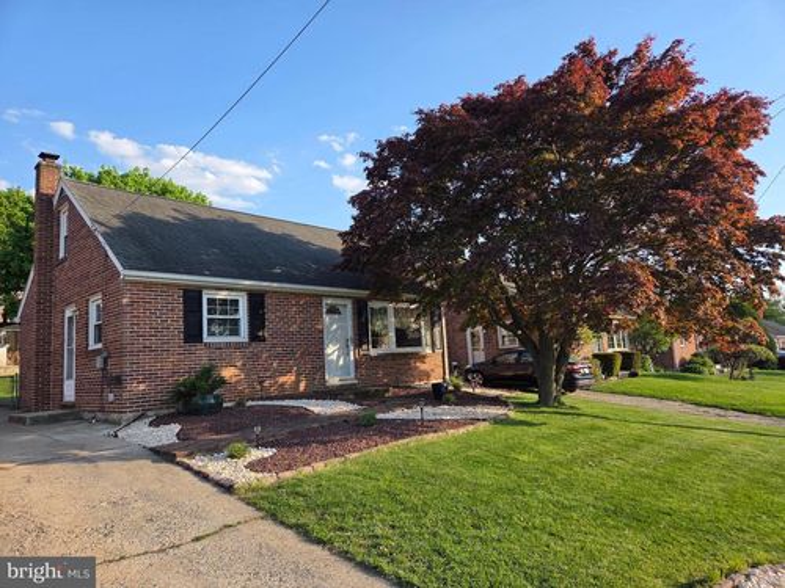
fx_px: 522
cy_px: 294
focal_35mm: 23
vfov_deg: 58.9
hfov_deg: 73.9
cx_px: 392
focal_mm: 5.4
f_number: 1.8
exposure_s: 1/1849
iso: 80
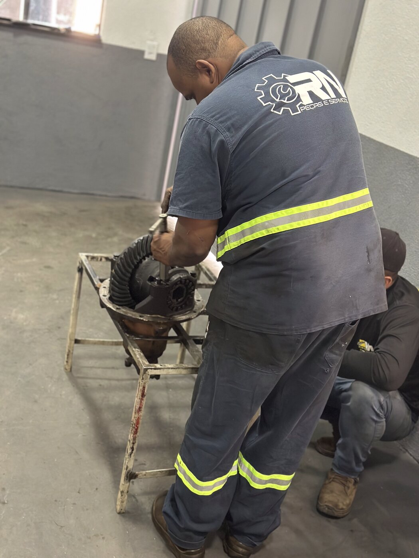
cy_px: 279
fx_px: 775
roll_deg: -11.6
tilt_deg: -20.0
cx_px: 210
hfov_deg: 30.3
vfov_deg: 39.7
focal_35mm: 48
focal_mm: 6.86
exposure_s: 1/40
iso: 500
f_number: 1.78
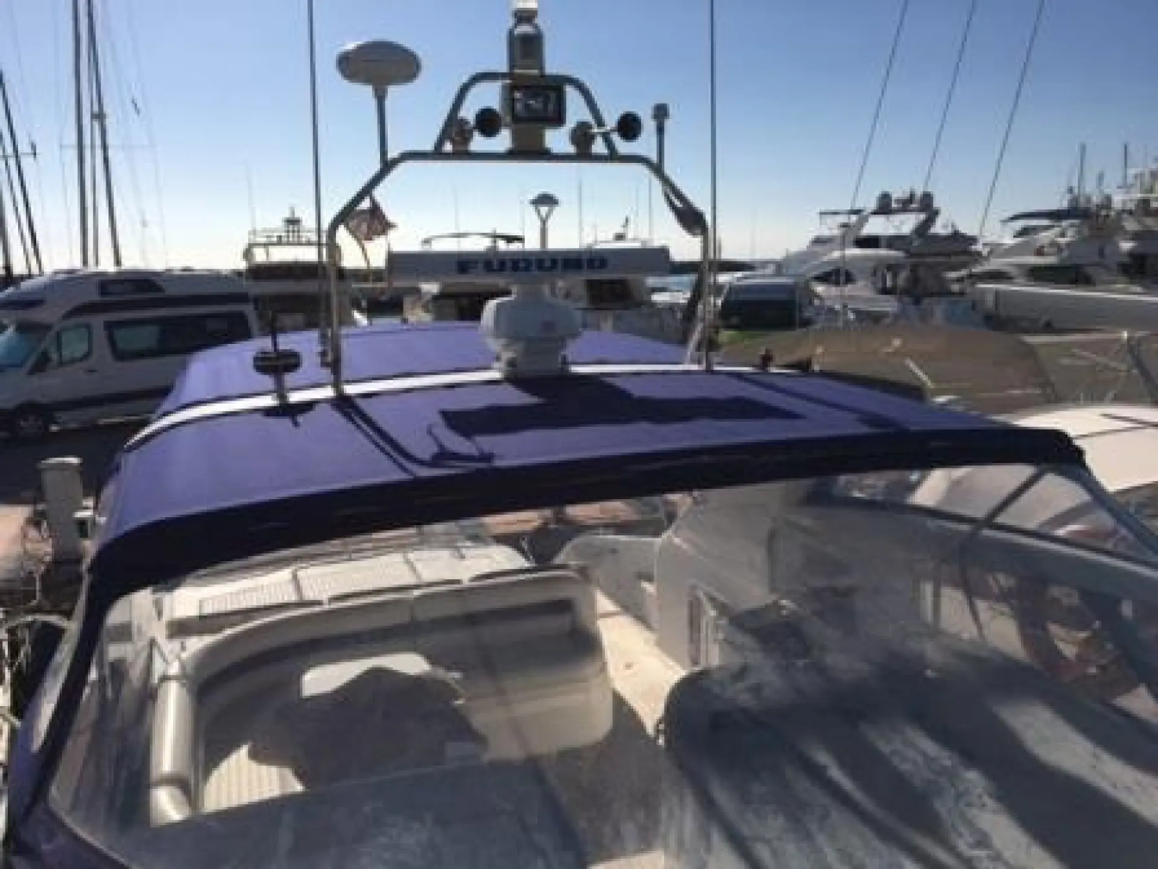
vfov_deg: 48.2
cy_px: 434
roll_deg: +0.5
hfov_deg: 61.7
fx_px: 970
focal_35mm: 29
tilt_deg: -10.0
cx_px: 579
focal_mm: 4.15
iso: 25
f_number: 2.2
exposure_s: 1/4525
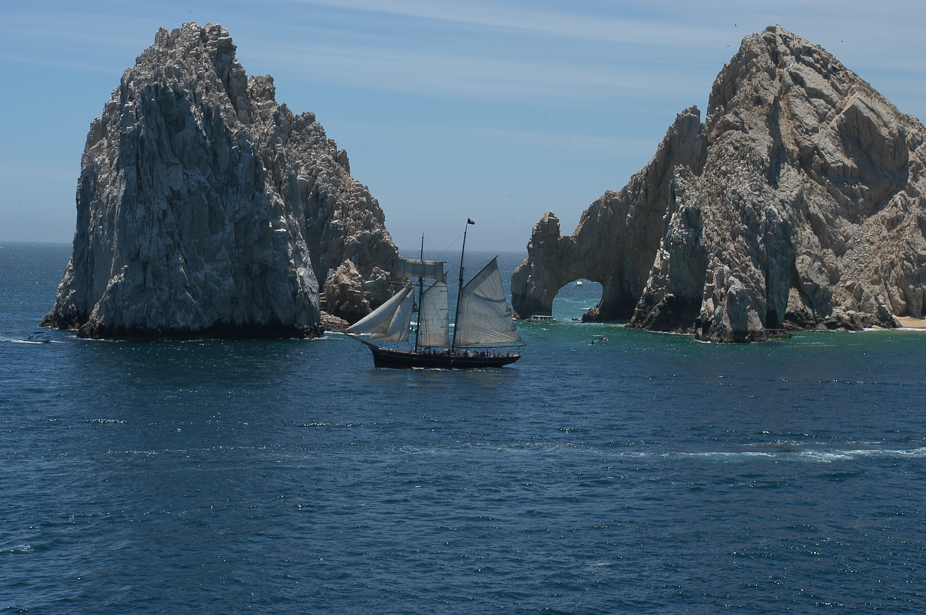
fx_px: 2005
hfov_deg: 26.0
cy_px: 308
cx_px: 463
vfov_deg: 17.5
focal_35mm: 78
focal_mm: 52
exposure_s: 1/400
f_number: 10
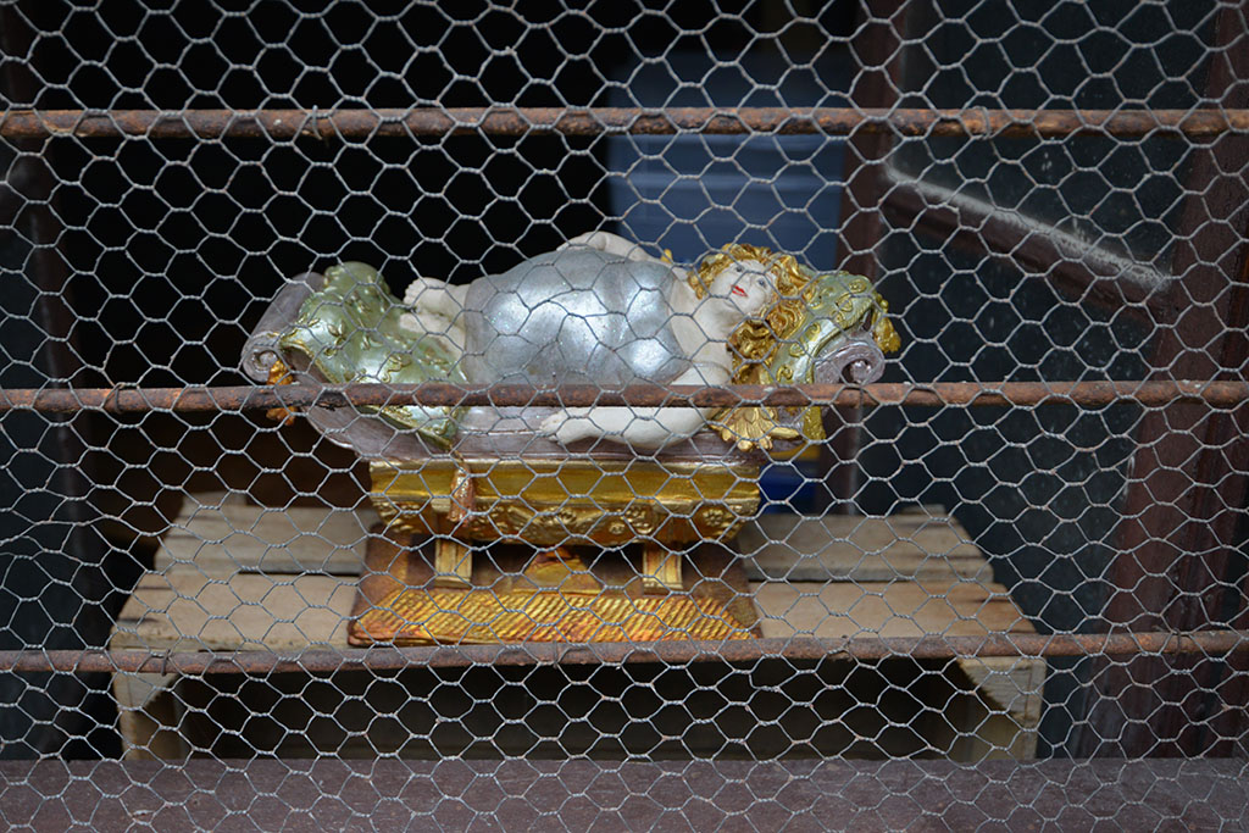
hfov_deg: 61.9
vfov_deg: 43.6
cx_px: 624
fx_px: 1041
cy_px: 416
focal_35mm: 30
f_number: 4
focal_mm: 30
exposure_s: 1/100
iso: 800
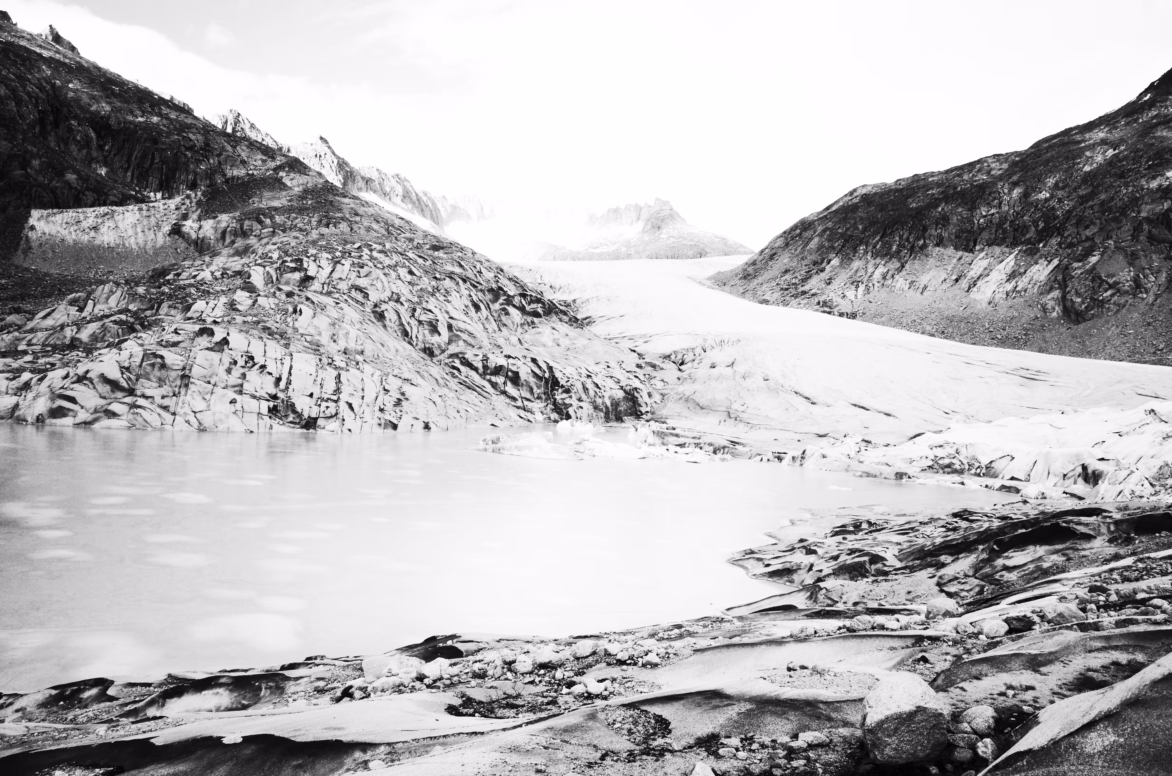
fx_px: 910
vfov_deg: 46.2
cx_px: 586
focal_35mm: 28
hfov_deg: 65.6
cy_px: 388
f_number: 13
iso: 400
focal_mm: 18.3
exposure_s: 1/200
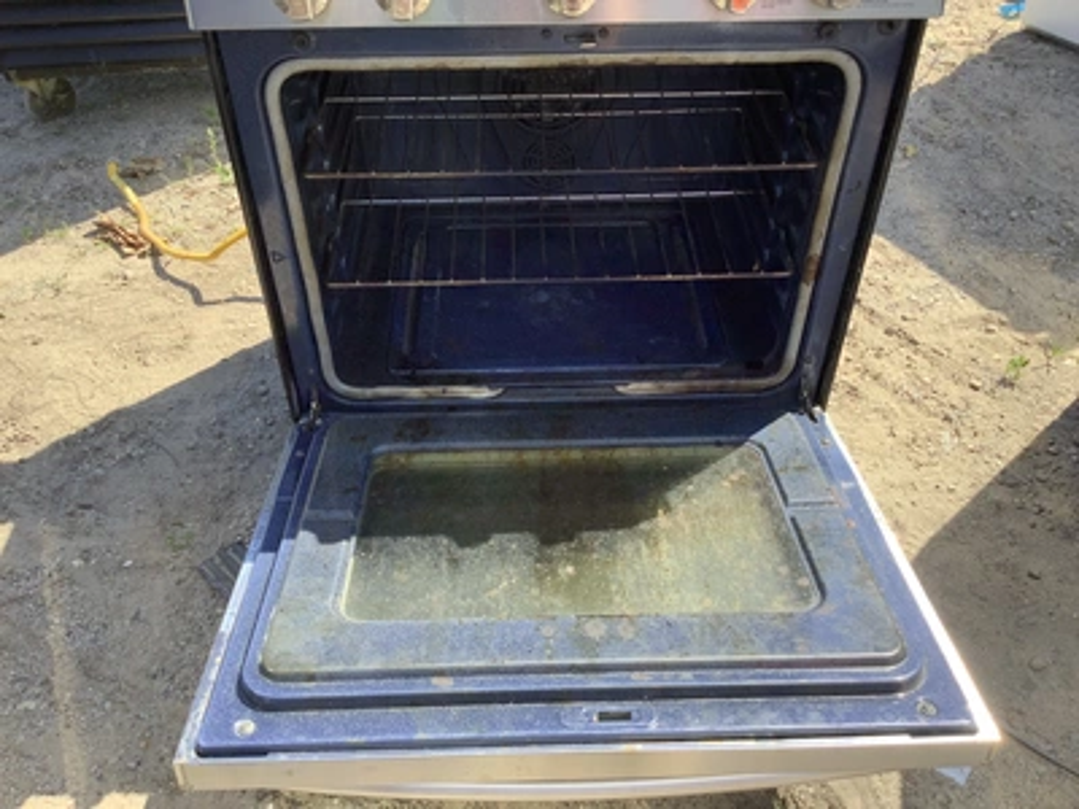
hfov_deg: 58.4
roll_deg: -1.0
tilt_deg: -44.0
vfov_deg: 45.4
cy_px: 404
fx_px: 966
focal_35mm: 31
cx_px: 540
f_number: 2.4
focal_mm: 3.3
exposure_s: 1/347
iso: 25
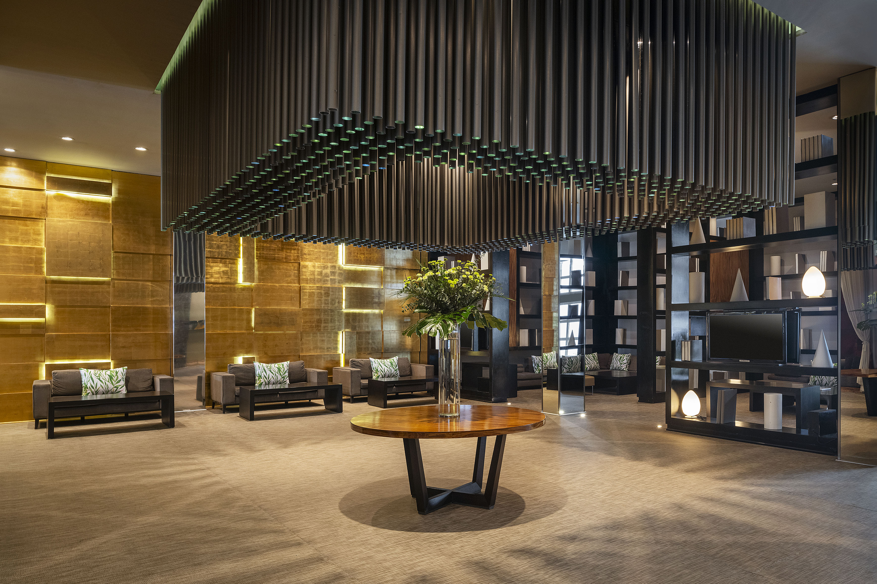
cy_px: 292
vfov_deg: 53.1
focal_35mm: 24
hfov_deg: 73.7
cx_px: 438
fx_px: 585
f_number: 9.5
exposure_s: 1
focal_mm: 24
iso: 400
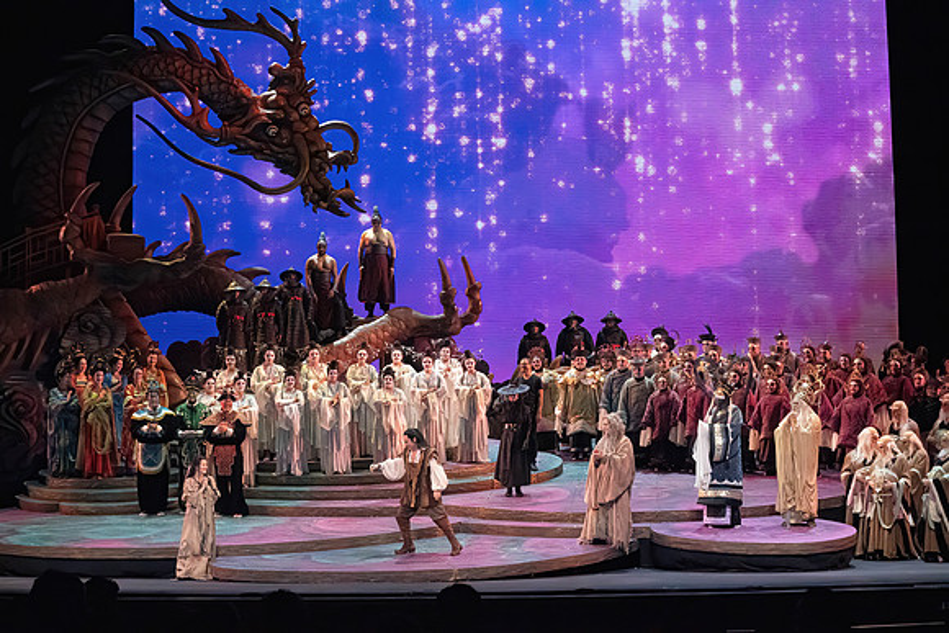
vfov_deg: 19.5
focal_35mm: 70
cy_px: 316
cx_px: 474
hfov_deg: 28.8
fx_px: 1846
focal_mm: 70
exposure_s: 1/1000
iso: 20000
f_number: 10
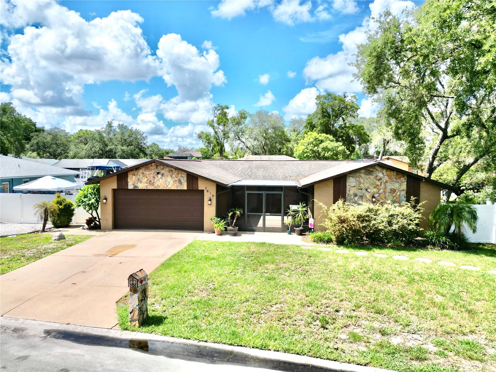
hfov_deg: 71.6
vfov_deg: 56.8
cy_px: 186
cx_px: 248
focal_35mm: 24
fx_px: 344
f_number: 1.7
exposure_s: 1/4000
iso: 150
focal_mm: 6.72
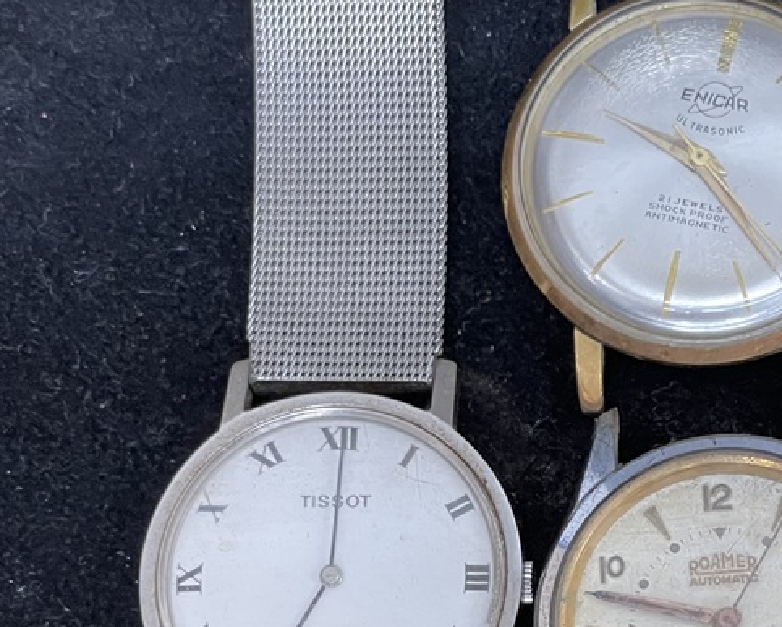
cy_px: 672
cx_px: 847
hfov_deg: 14.9
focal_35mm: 126
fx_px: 2918
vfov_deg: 12.1
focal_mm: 6
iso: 200
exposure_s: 1/60
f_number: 2
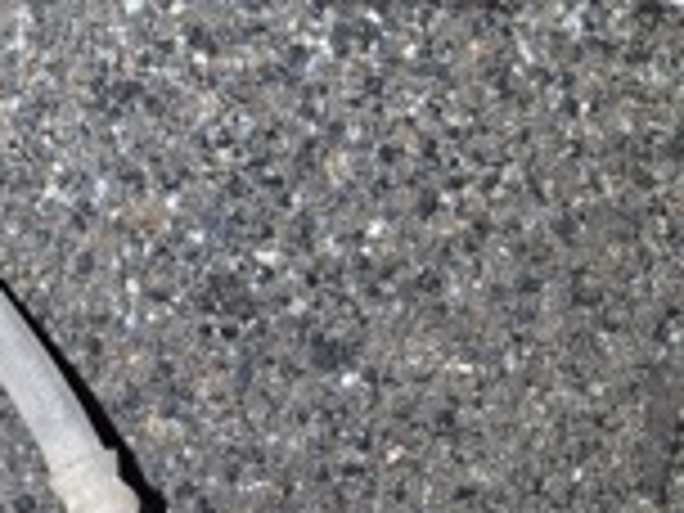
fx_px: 1996
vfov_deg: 13.4
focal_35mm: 101
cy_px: -360
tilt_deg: -81.5
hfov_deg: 16.8
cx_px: -468
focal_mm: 6.76
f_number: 1.78
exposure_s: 1/49
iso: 400
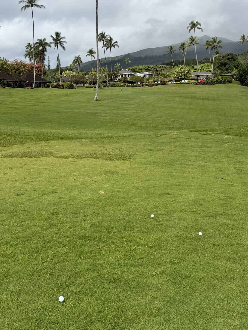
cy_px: 128
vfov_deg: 52.2
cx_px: 89
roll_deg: +1.5
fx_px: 334
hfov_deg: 40.3
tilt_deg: -3.7
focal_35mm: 35
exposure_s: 1/5319
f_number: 1.78
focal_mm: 6.76
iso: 80
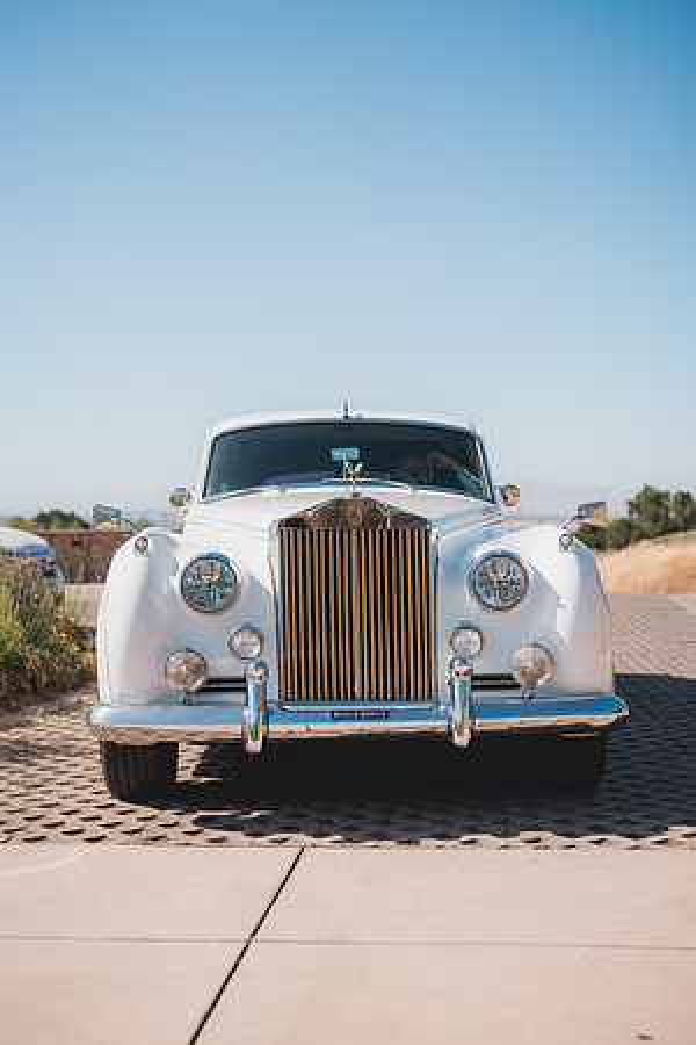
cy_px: 522
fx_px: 1450
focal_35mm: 50
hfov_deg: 27.0
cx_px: 348
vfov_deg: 39.6
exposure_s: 1/2000
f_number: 2.5
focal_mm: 50
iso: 50
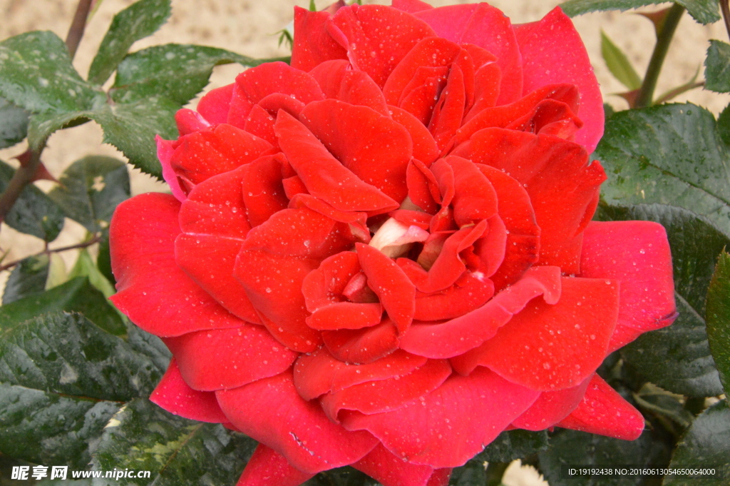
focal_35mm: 112
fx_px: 2279
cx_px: 365
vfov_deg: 12.2
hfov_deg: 18.2
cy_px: 243
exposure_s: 1/250
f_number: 18
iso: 4000
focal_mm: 75
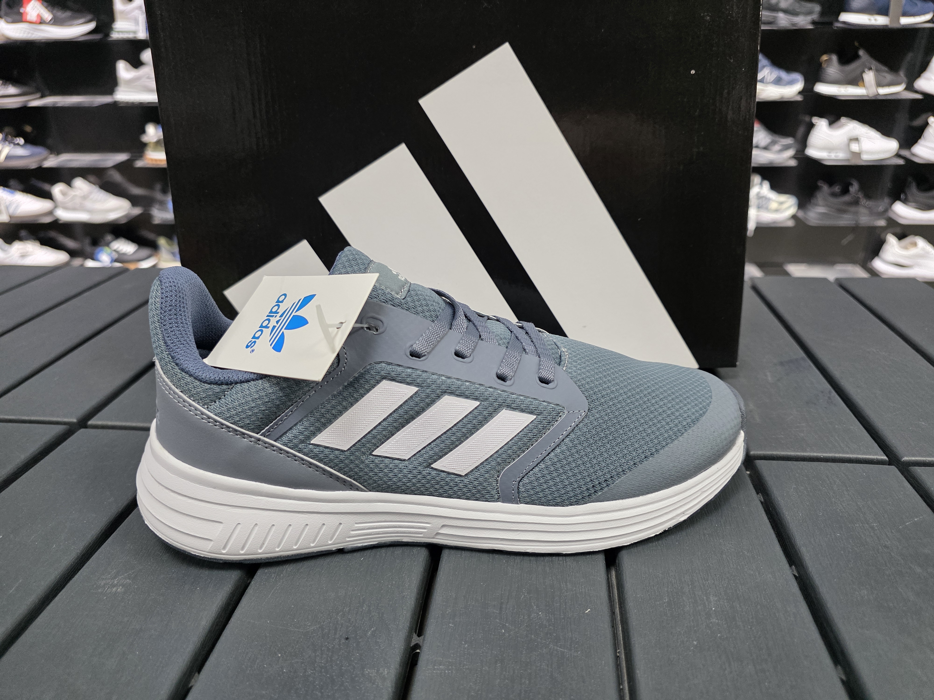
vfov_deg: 58.9
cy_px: 350
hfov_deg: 73.9
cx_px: 467
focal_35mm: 23
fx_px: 621
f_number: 1.7
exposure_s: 1/100
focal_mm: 6.3
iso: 160
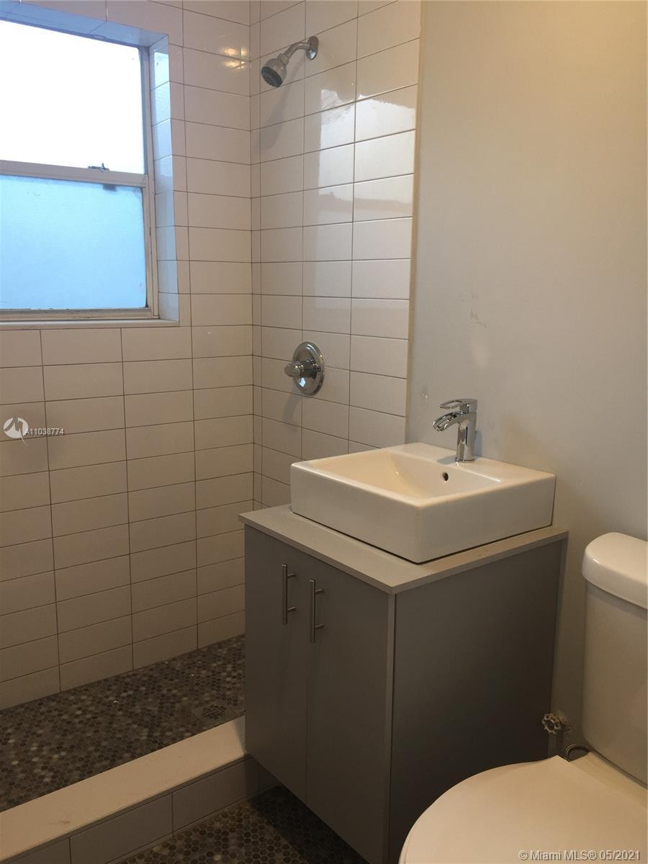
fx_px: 724
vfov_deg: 61.7
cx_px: 324
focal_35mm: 29
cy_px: 432
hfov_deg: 48.2
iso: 40
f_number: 2.2
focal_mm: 4.15
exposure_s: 1/30
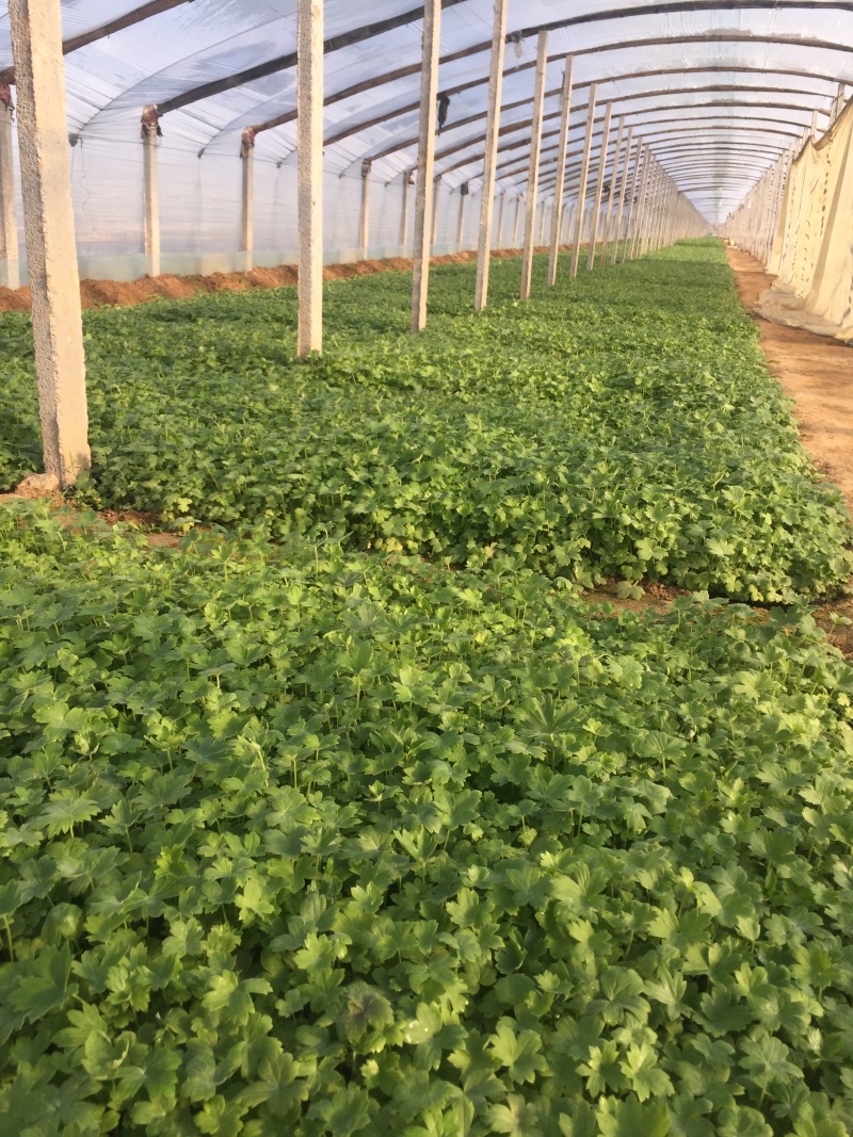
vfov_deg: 61.7
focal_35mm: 29
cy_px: 568
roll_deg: -1.9
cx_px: 426
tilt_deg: -17.1
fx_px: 953
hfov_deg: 48.2
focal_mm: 4.15
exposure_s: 1/732
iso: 32
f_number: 2.2
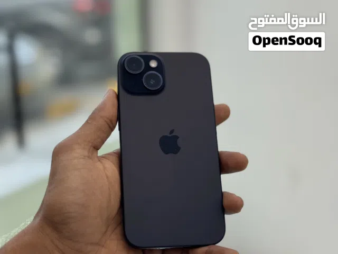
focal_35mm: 48
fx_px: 469
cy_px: 127
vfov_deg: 30.3
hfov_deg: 39.7
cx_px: 169
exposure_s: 1/651
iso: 64
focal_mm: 6.76
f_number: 1.78
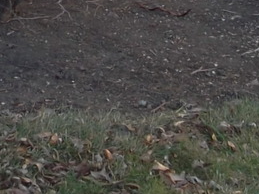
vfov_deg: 9.1
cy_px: -239
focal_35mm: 150
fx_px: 1122
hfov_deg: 13.1
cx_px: 32
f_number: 3.5
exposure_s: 1/170
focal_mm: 4.9
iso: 80
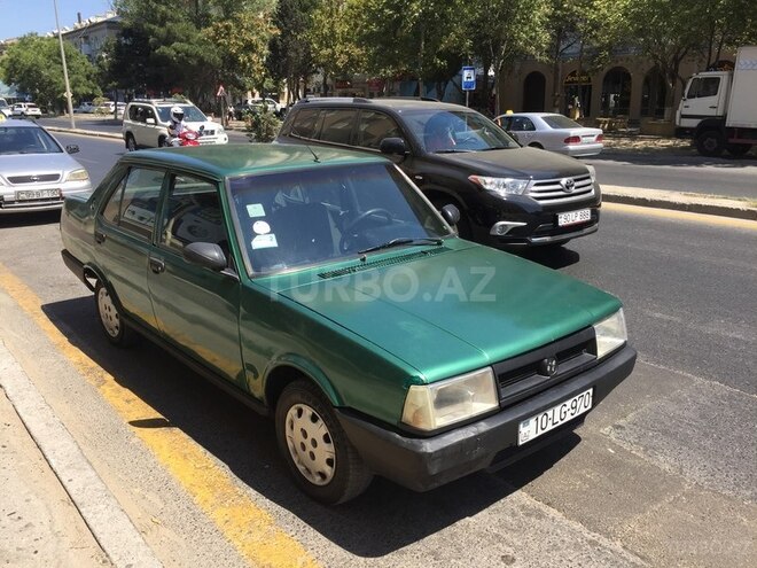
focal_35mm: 29
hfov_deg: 61.7
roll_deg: +0.6
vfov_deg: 48.2
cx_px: 378
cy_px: 284
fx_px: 634
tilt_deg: -14.1
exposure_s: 1/1199
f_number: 2.2
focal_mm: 4.15
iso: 32
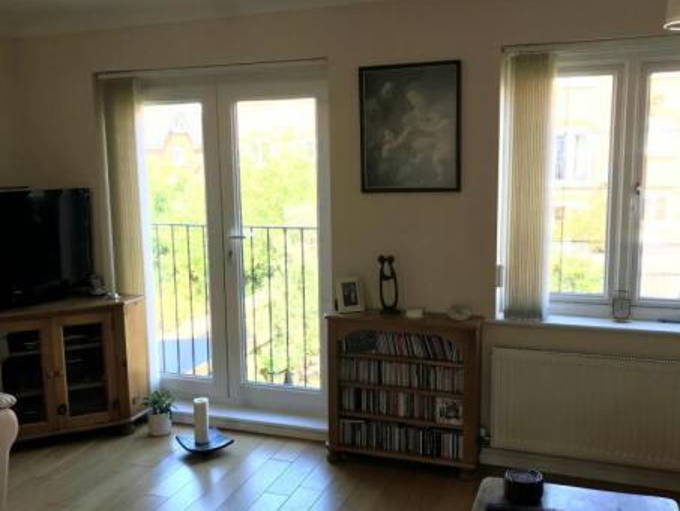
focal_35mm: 36
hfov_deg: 51.3
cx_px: 317
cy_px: 274
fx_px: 707
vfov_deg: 39.7
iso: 25
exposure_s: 1/100
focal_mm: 3.99
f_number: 1.8
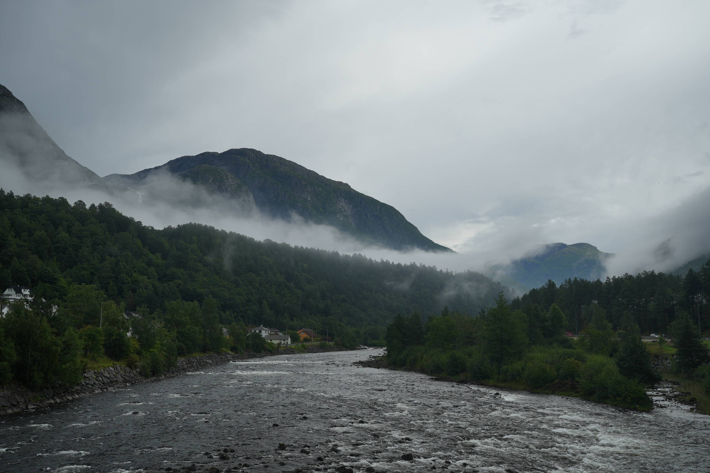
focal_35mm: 34
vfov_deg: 38.4
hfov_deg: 55.1
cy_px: 236
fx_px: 680
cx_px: 355
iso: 100
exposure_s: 1/100
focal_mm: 34.5
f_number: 8
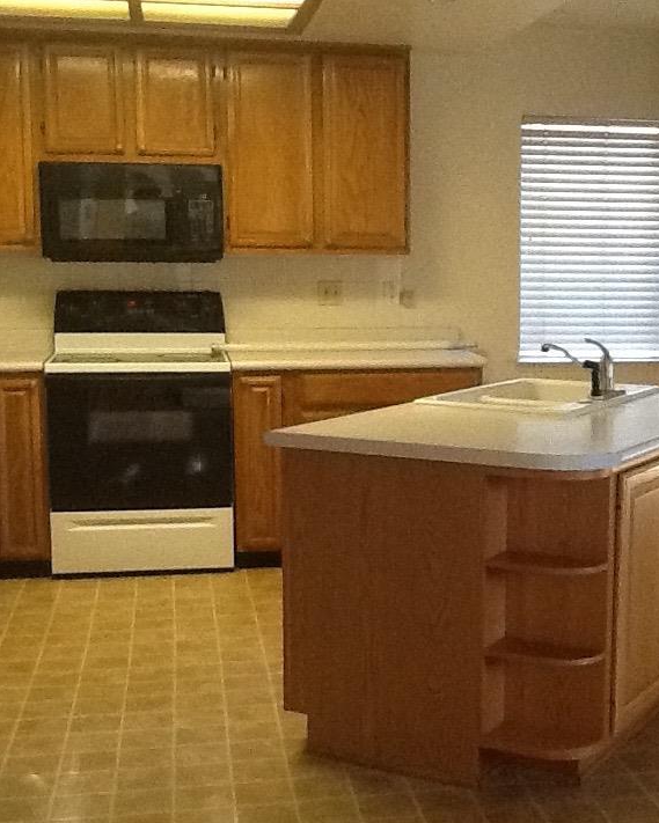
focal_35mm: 58
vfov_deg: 32.5
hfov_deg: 25.9
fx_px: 1414
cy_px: 416
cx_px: 498
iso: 250
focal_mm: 2.03
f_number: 2.4
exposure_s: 1/30
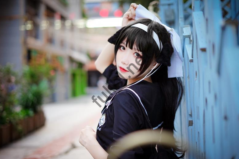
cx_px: 118
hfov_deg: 38.9
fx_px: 339
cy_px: 81
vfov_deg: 26.5
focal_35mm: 51
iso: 400
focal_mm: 50
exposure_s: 1/80
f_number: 1.8
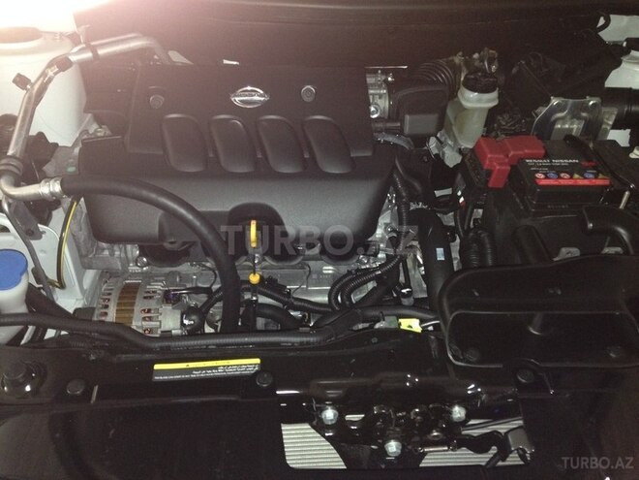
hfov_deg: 55.4
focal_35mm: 33
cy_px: 240
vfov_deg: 42.9
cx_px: 320
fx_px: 609
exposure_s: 1/16
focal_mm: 4.12
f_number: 2.4
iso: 250
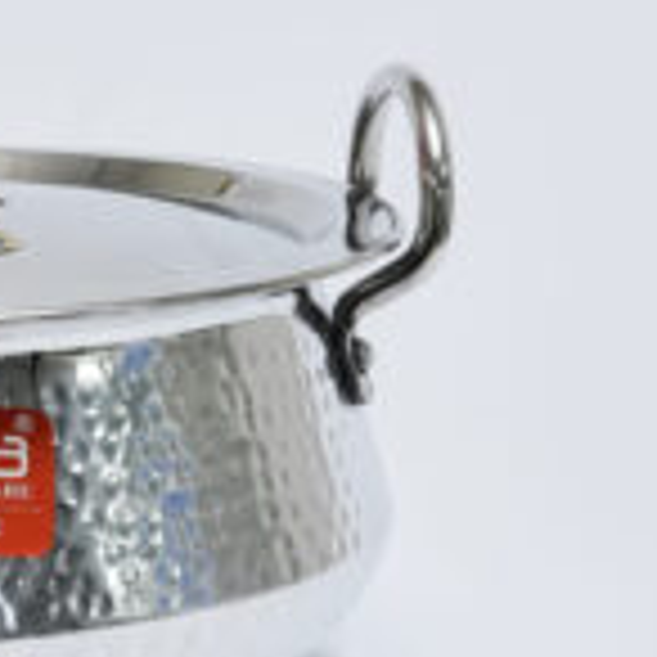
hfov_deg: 9.9
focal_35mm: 175
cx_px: -36
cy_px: 403
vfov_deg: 10.0
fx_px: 3758
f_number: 16
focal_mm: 70
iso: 6400
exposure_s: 1/160
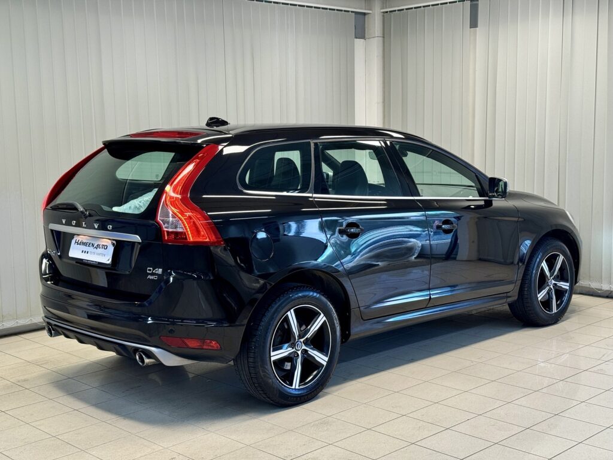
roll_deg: +1.0
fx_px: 850
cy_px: 230
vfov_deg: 30.3
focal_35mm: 48
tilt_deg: -6.3
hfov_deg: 39.7
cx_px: 306
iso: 80
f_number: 1.78
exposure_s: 1/60
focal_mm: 6.76
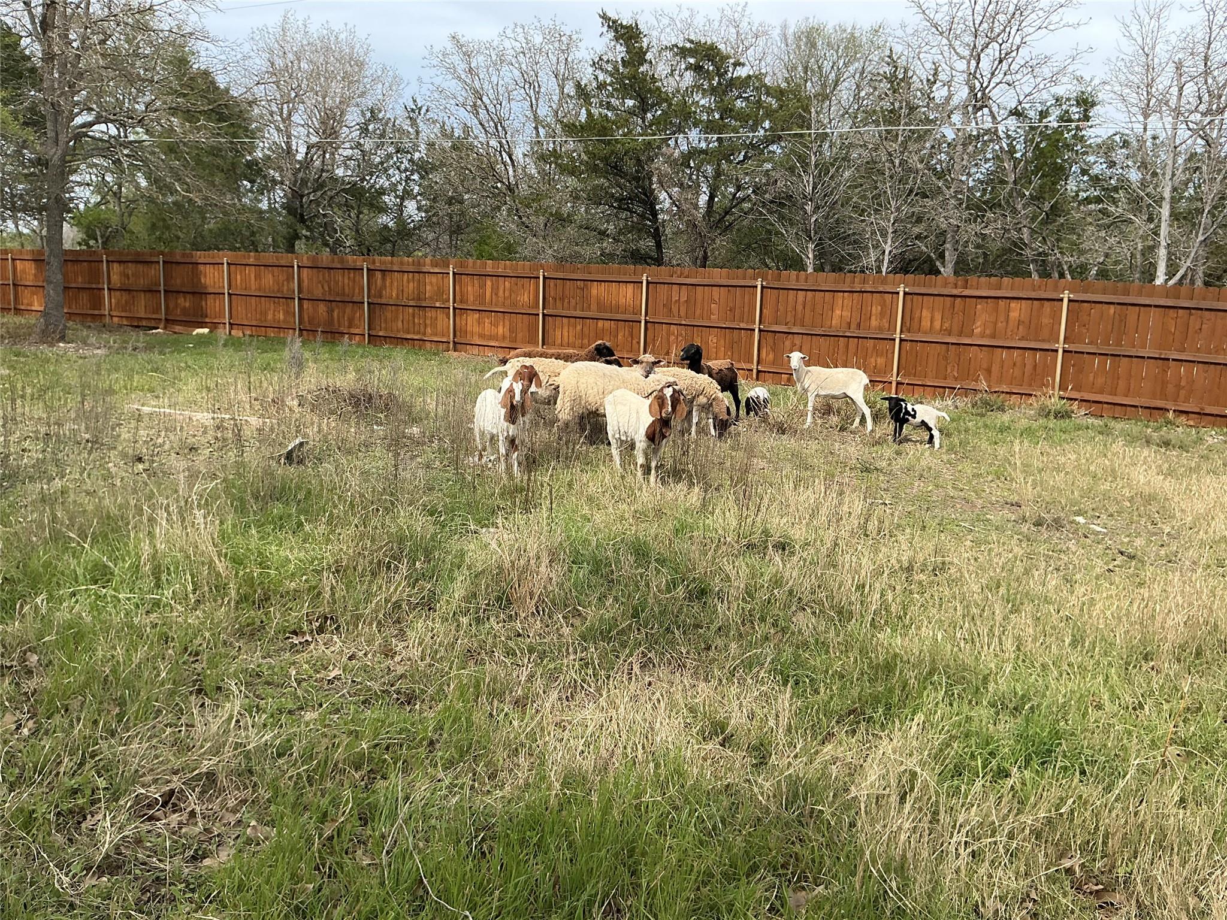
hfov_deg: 63.4
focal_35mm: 28
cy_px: 460
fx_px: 992
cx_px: 614
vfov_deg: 49.7
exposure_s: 1/944
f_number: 1.8
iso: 25
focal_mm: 3
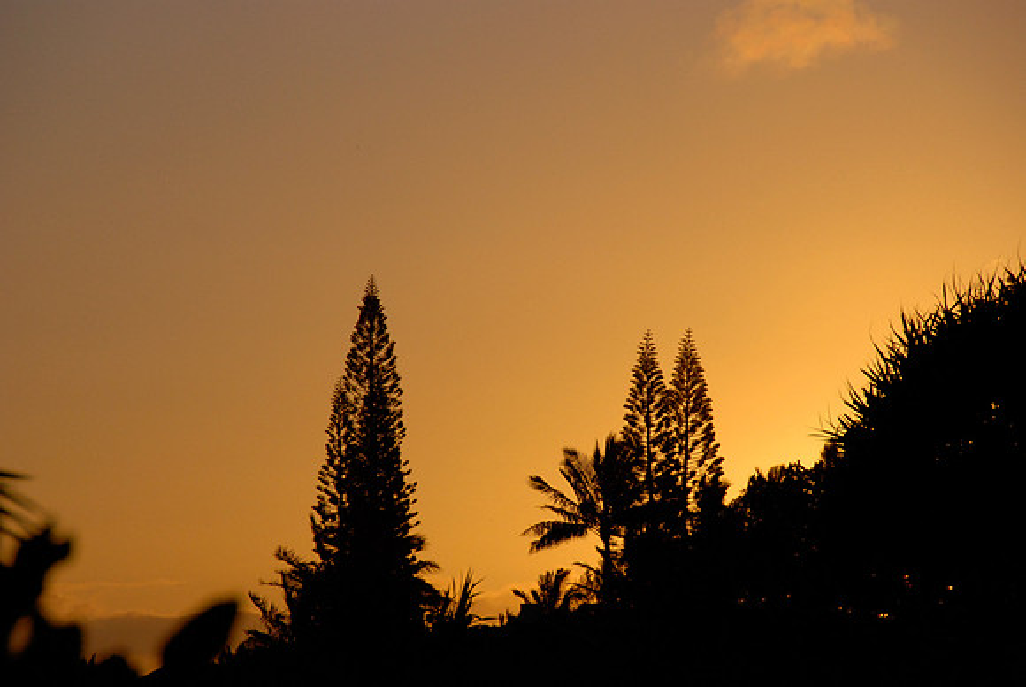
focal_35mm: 255
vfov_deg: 5.4
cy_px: 344
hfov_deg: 8.1
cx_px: 513
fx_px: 7275
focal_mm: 170
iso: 640
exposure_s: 1/4000
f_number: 9.5
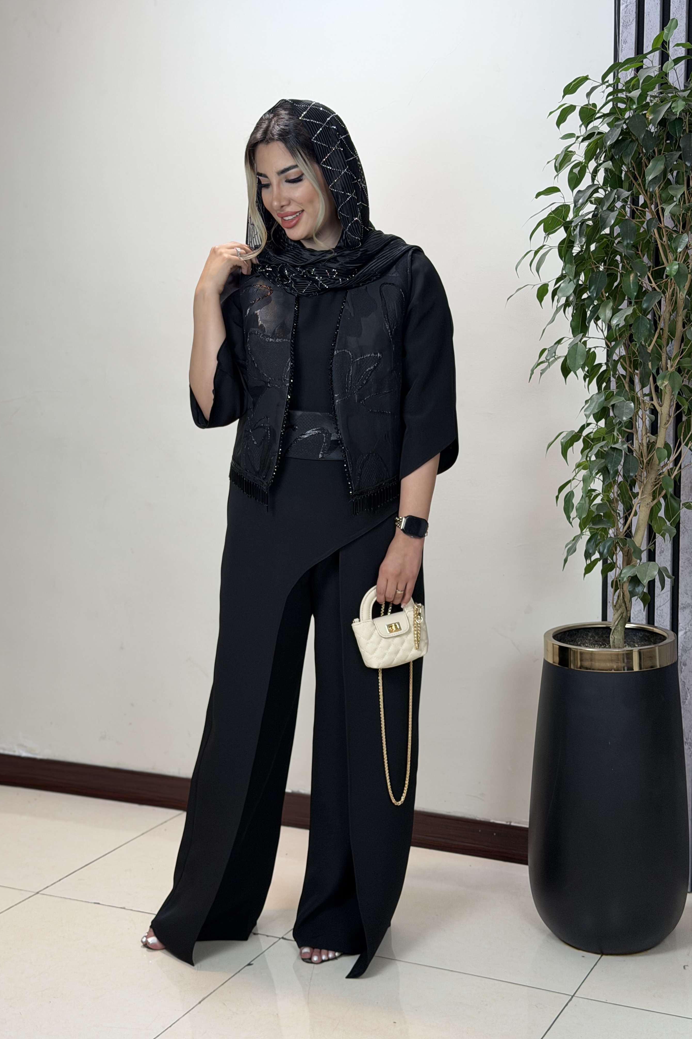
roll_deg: +0.1
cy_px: 519
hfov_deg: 27.0
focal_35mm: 50
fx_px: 1442
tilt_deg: -7.5
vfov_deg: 39.6
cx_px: 328
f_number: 1.78
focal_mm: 6.76
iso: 64
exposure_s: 1/100
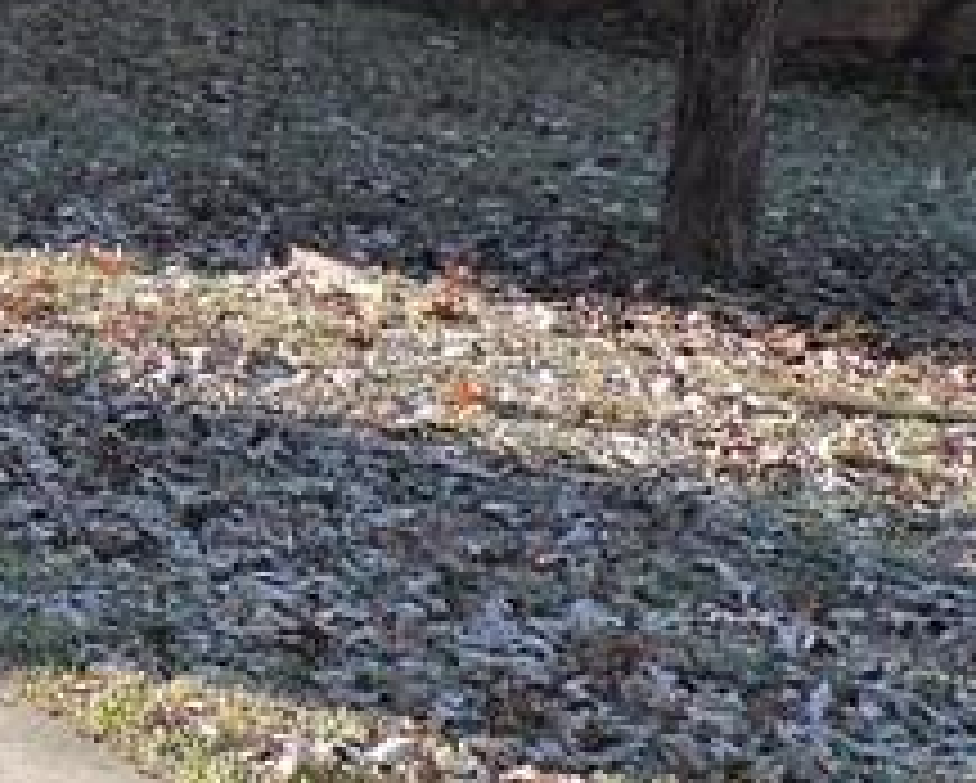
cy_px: -482
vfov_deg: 9.3
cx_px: -837
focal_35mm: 161
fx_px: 4655
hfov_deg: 11.1
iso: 100
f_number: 3.3
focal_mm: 6.2
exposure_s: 1/160
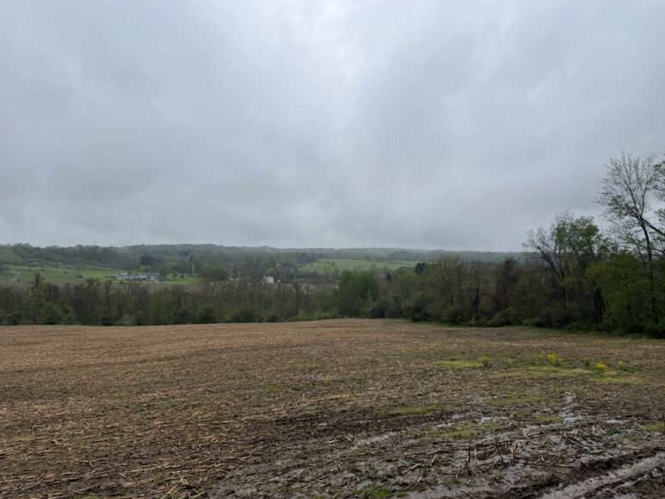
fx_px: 480
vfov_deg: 54.9
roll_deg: -1.0
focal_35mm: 25
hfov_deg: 69.4
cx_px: 331
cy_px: 243
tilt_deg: +1.5
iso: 80
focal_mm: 6.76
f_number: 1.78
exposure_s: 1/2169
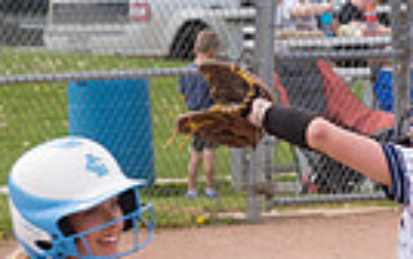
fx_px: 5948
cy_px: 398
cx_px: 499
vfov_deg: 2.5
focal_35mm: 528
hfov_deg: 4.0
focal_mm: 80
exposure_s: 1/1600
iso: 400
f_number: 5.6
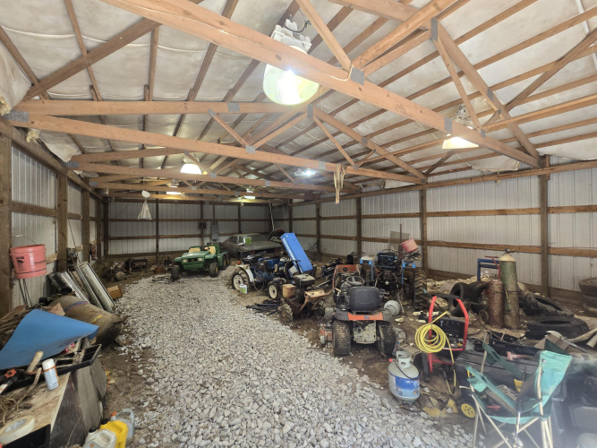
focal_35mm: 13
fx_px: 224
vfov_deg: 89.9
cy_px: 224
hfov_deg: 106.2
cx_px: 298
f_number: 2.2
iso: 64
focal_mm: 2.2
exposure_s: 1/60
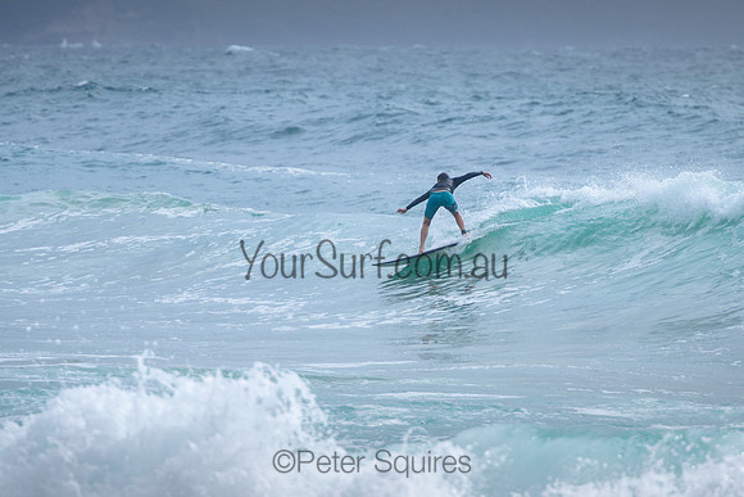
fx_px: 11372
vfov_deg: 2.5
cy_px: 209
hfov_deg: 3.7
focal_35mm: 550
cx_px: 424
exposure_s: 1/2000
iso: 220
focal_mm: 400
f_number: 5.6
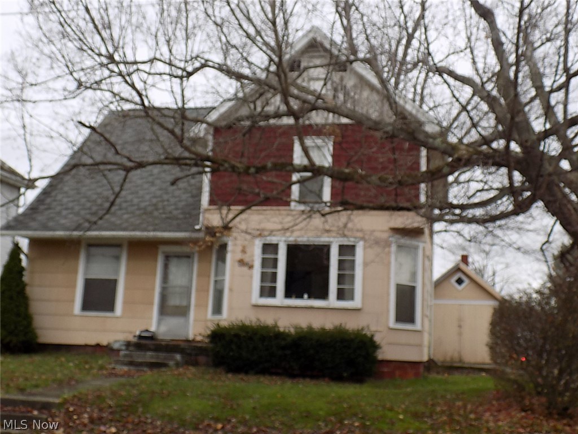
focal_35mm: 41
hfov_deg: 45.8
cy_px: 217
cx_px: 289
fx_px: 685
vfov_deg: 35.1
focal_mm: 7.3
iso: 80
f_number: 3.6
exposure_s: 1/80
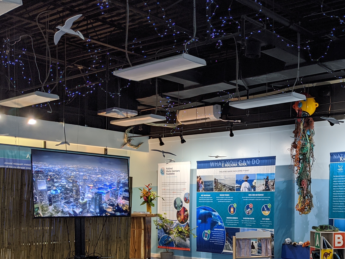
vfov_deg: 28.7
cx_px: 282
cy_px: 223
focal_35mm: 49
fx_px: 488
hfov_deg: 37.4
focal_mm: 4.38
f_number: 1.73
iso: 60
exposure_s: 1/24
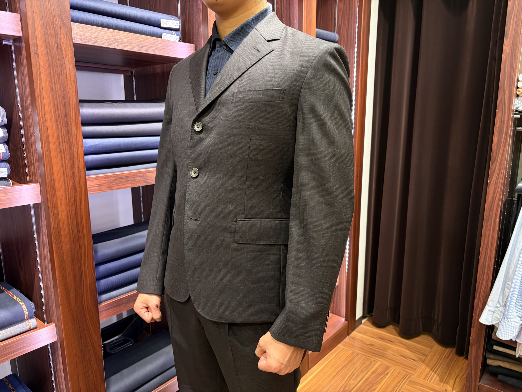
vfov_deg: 53.1
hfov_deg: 67.3
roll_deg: +1.2
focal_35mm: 26
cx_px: 261
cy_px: 196
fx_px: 392
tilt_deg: -9.9
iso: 160
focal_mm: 5.96
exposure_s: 1/50
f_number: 1.6
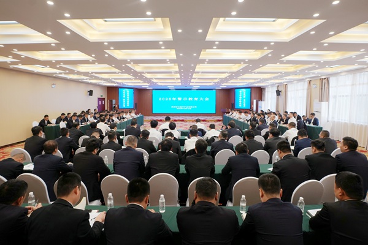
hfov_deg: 96.7
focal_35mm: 16
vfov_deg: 73.7
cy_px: 122
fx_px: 164
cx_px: 184
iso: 250
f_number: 4
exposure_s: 1/60
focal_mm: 16
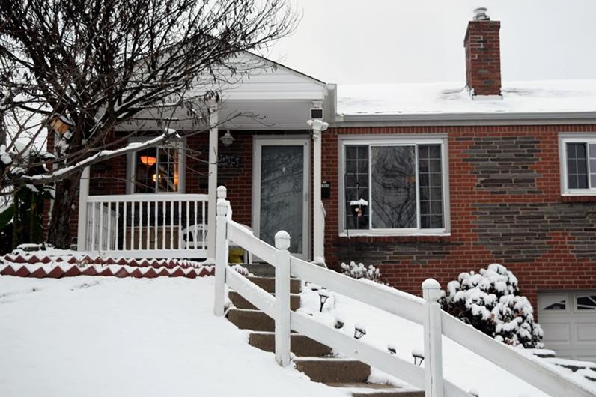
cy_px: 190
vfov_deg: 25.0
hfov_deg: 36.8
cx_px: 353
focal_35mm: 54
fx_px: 894
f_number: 4.5
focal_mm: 28
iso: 400
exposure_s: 1/80
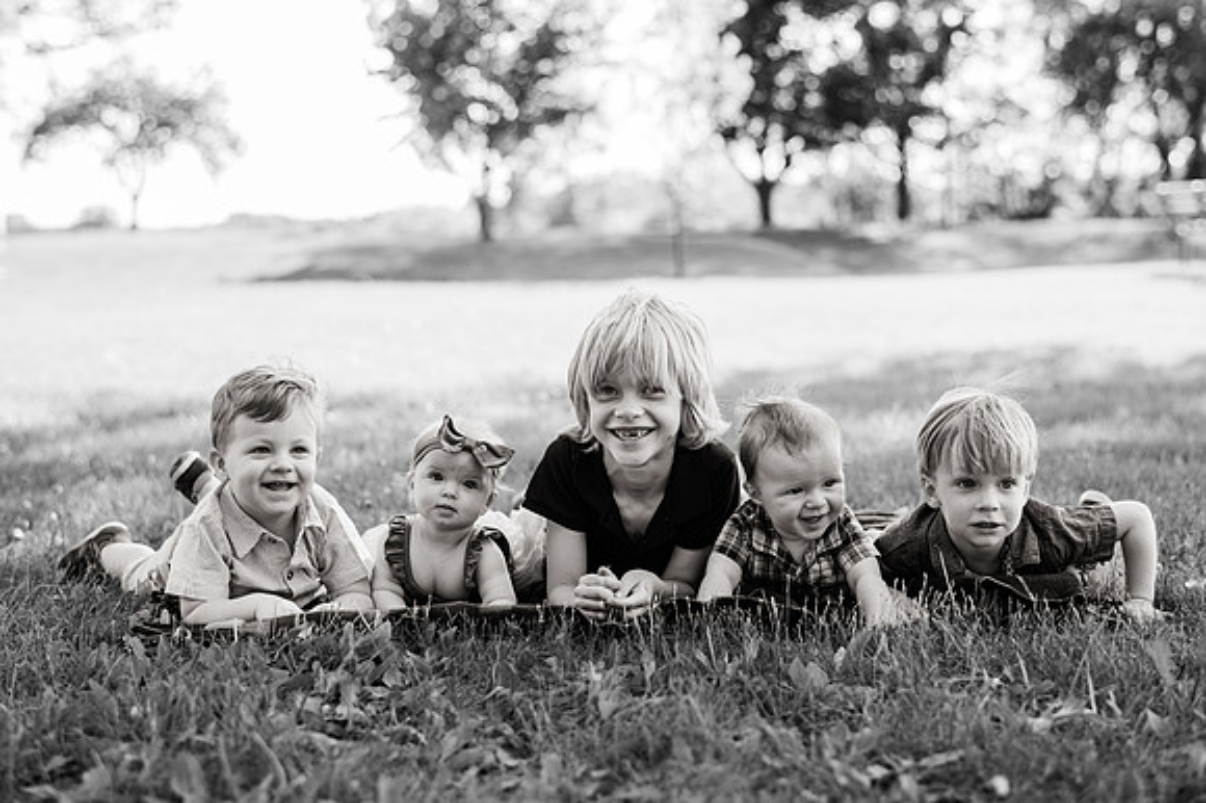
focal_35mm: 58
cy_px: 402
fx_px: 1942
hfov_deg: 34.5
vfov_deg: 23.4
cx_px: 603
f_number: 2.8
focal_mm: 58
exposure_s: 1/500
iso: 160
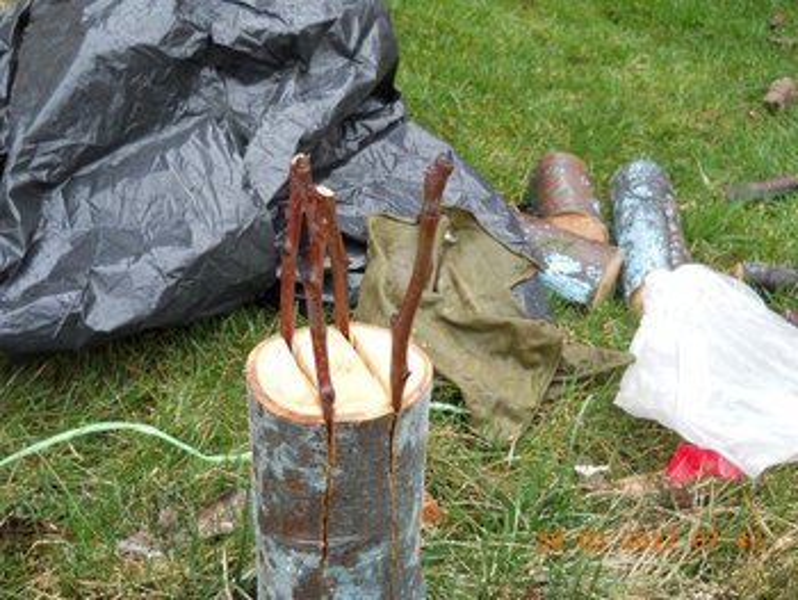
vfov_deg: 35.2
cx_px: 399
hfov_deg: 45.7
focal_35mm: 41
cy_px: 300
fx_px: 946
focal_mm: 6.72
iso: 125
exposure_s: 1/30
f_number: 3.1
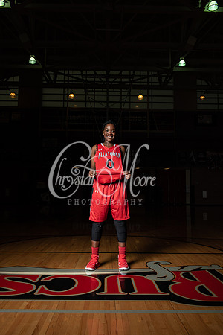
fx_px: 297
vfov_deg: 58.7
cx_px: 112
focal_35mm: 32
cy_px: 168
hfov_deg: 41.1
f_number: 14
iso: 320
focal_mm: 32
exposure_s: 1/200
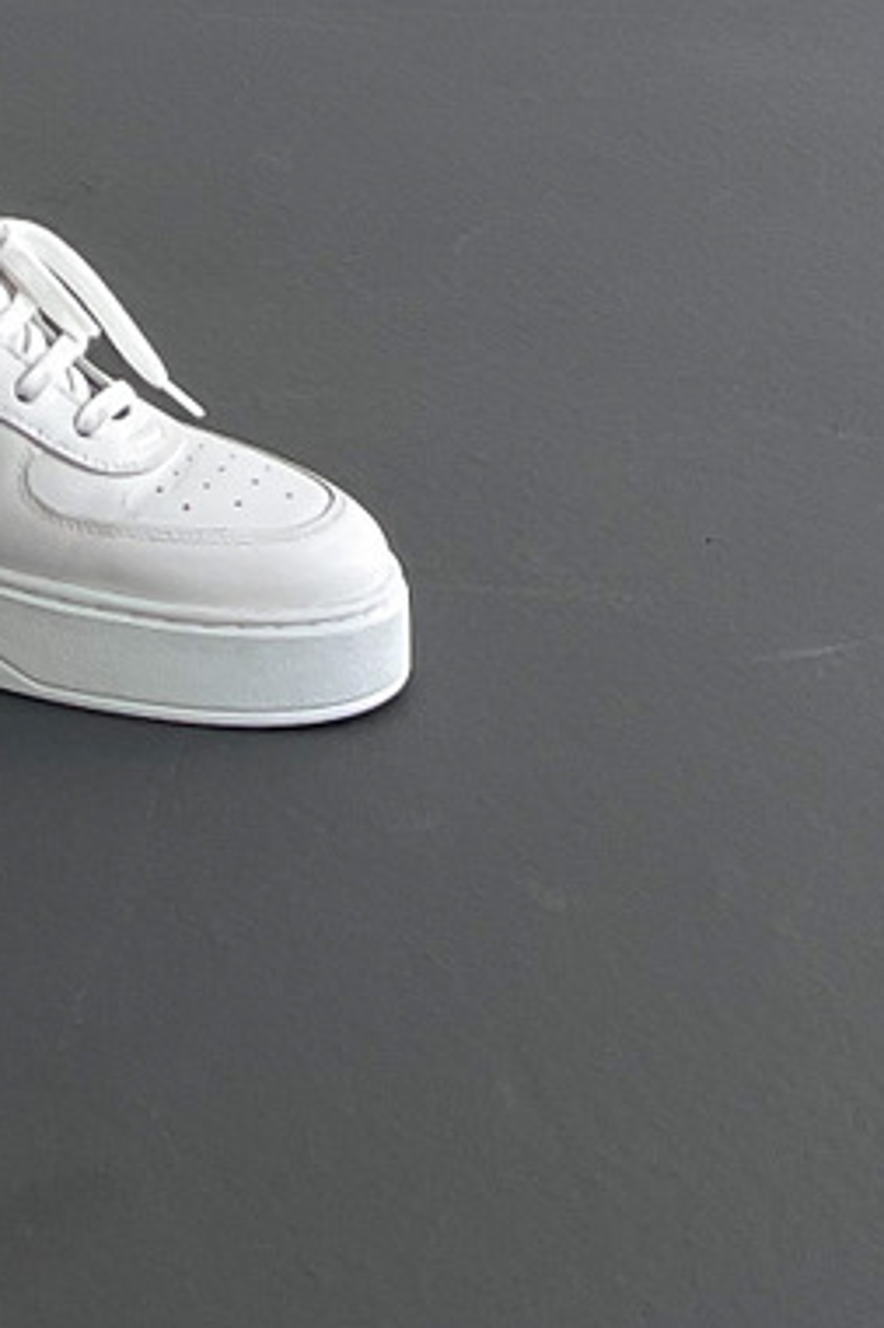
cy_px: -1325
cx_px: -384
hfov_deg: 10.5
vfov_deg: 13.7
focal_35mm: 127
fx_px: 4682
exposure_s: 1/120
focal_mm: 3
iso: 20
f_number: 1.8
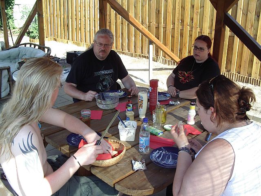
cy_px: 98
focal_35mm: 38
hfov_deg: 49.0
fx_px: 287
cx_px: 130
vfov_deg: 37.7
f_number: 4.8
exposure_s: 1/60
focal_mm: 5.8
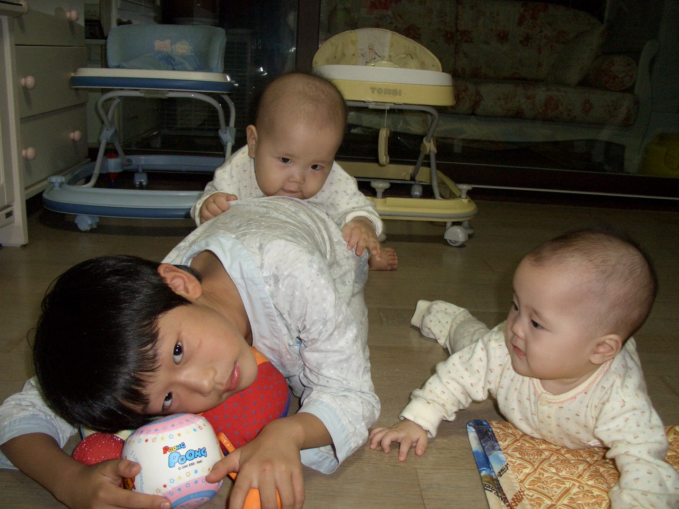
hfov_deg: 55.4
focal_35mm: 33
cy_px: 254
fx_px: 647
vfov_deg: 42.9
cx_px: 340
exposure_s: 1/60
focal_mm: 7.1
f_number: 2.8
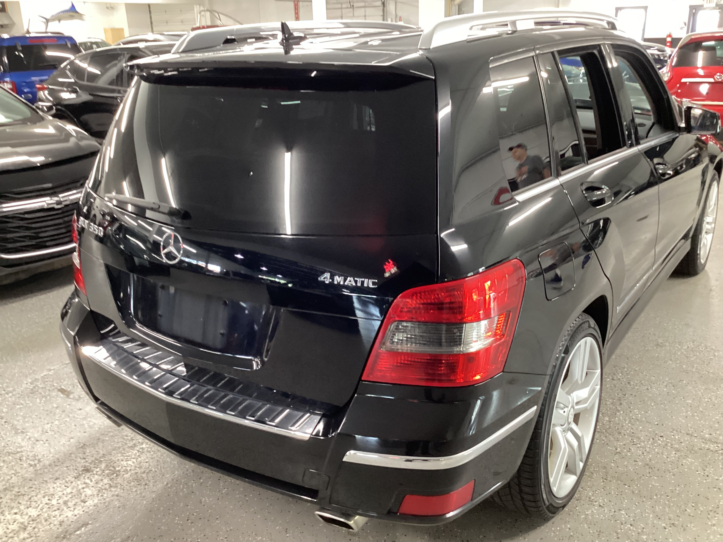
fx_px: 647
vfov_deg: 45.4
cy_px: 271
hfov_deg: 58.4
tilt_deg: -22.8
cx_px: 362
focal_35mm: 31
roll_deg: +1.3
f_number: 2.4
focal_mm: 3.3
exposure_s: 1/25
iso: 400
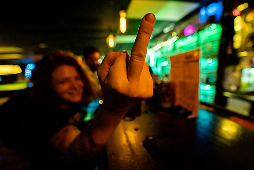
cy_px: 85
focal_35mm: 15
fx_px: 104
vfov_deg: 78.1
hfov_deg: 101.1
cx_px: 127
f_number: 2.8
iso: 2000
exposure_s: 1/200
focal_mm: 14.8
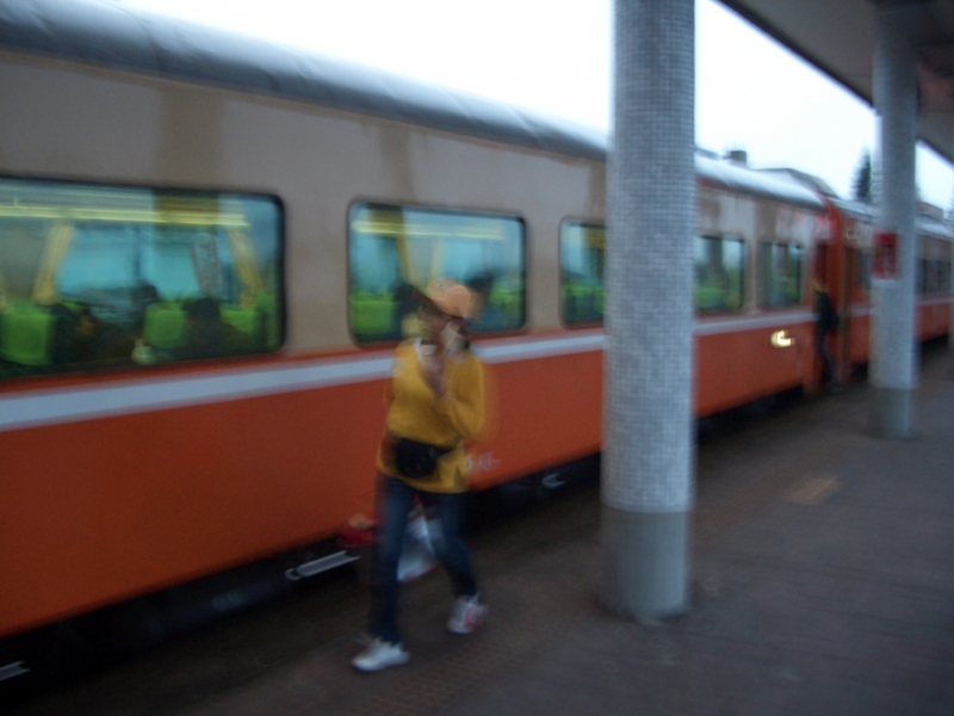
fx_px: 965
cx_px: 477
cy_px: 358
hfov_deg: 52.6
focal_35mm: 35
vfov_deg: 40.7
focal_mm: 5.8
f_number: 2.6
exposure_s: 1/15
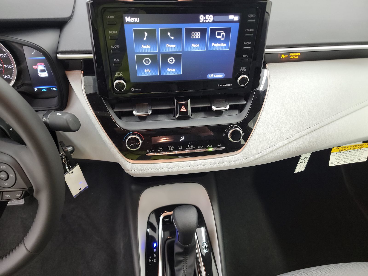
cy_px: 138
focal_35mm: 24
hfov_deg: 71.6
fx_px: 255
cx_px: 184
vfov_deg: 56.8
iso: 785
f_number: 1.8
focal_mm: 6.7
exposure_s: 1/24
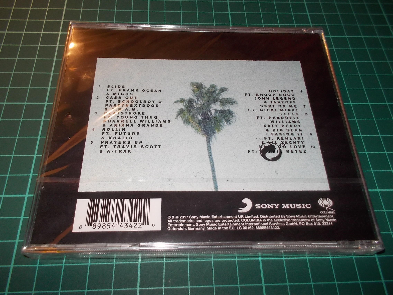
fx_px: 329
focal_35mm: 29
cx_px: 196
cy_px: 148
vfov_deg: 48.2
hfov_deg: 61.7
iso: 200
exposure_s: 1/30
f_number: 3.3
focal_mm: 4.1
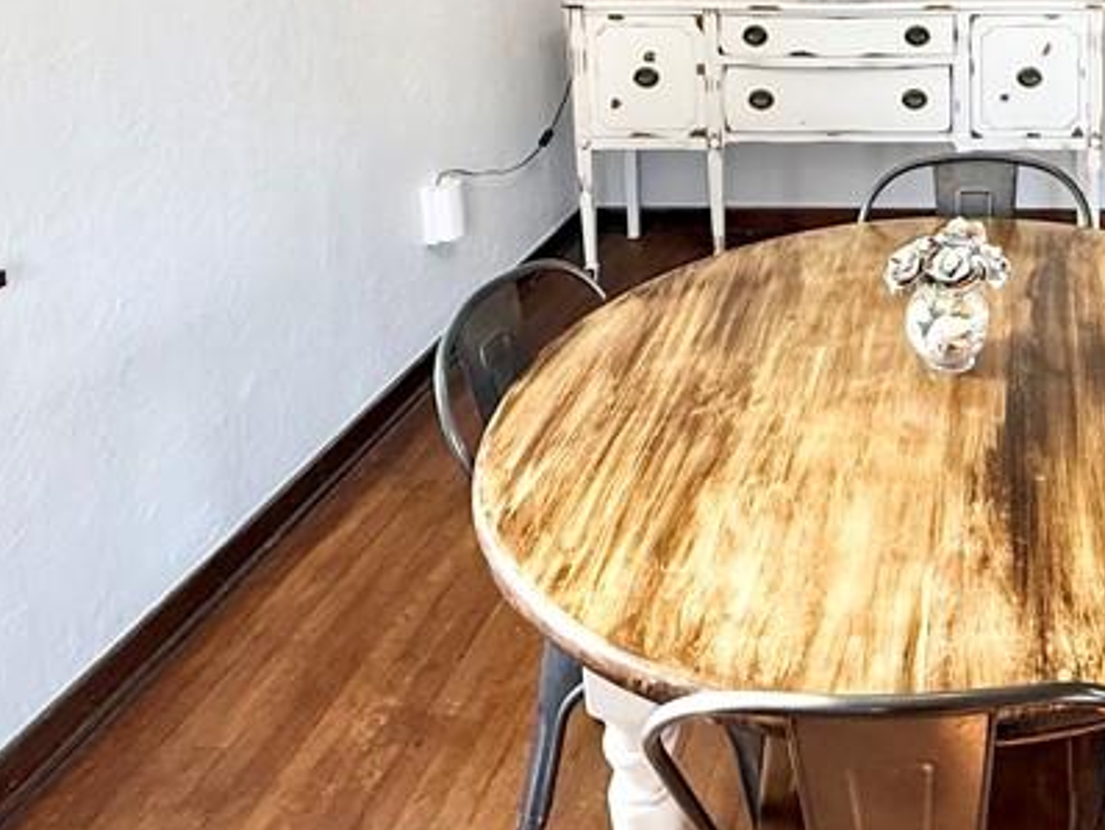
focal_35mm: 36
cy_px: 14
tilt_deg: -10.0
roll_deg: +0.0
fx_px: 1150
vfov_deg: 36.1
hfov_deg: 46.1
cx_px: 1005
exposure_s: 1/60
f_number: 2.2
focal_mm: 2.22
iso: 320
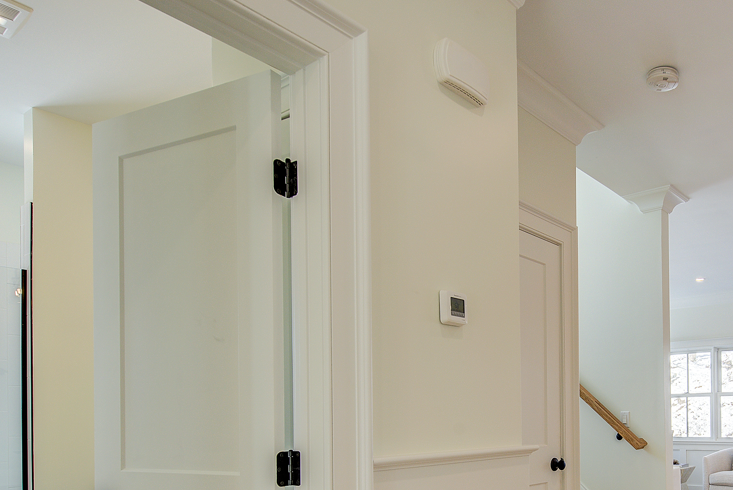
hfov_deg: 59.0
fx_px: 611
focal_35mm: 30
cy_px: 413
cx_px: 540
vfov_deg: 41.2
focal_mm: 17
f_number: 7.1
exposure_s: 1/125
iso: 250
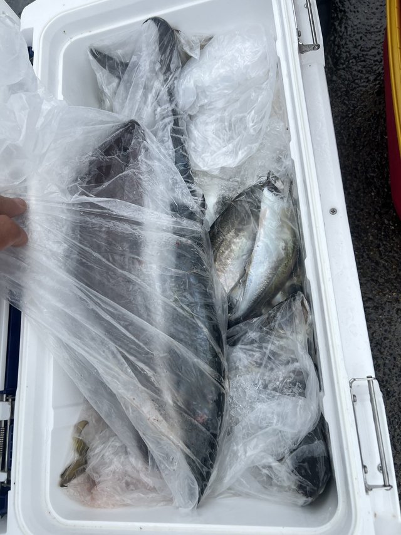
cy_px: 268
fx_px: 402
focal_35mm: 26
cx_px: 200
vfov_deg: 67.3
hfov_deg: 53.0
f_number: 1.5
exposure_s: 1/1361
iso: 50
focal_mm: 5.7
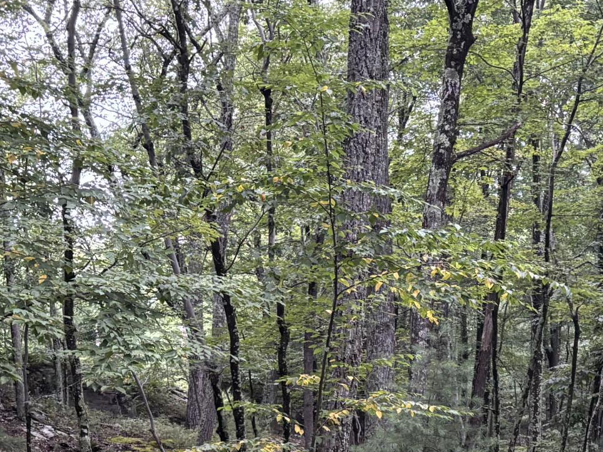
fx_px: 1411
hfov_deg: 23.9
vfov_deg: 17.2
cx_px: 428
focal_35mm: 81
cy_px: 581
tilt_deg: -8.5
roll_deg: +0.6
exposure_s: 1/60
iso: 400
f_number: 1.6
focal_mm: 5.96
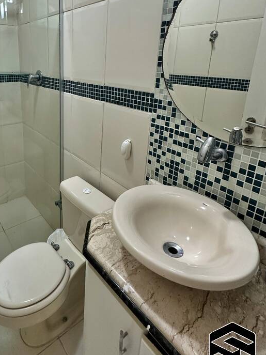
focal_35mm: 22
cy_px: 118
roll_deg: -1.4
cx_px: 81
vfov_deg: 74.0
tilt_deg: -14.5
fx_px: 225
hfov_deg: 59.1
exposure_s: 1/120
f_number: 2.2
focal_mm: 2.22
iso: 320
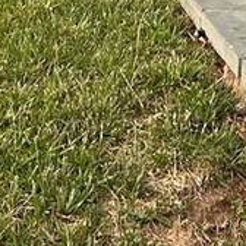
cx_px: 202
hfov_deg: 10.0
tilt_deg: +7.1
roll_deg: -3.9
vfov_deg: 8.6
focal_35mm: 175
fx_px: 1407
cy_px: -454
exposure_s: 1/246
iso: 40
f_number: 1.5
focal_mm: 5.7
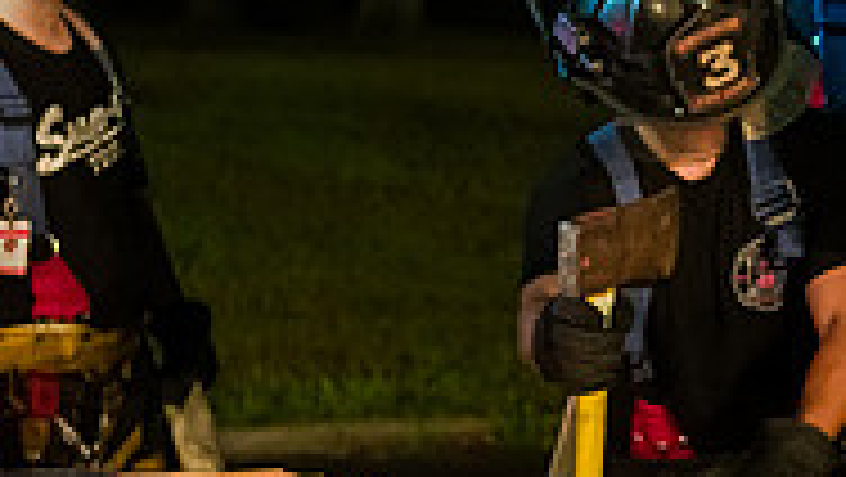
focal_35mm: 168
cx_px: 945
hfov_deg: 12.6
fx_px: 3771
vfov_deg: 7.2
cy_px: 115
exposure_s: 1/125
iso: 6400
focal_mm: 52
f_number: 3.2
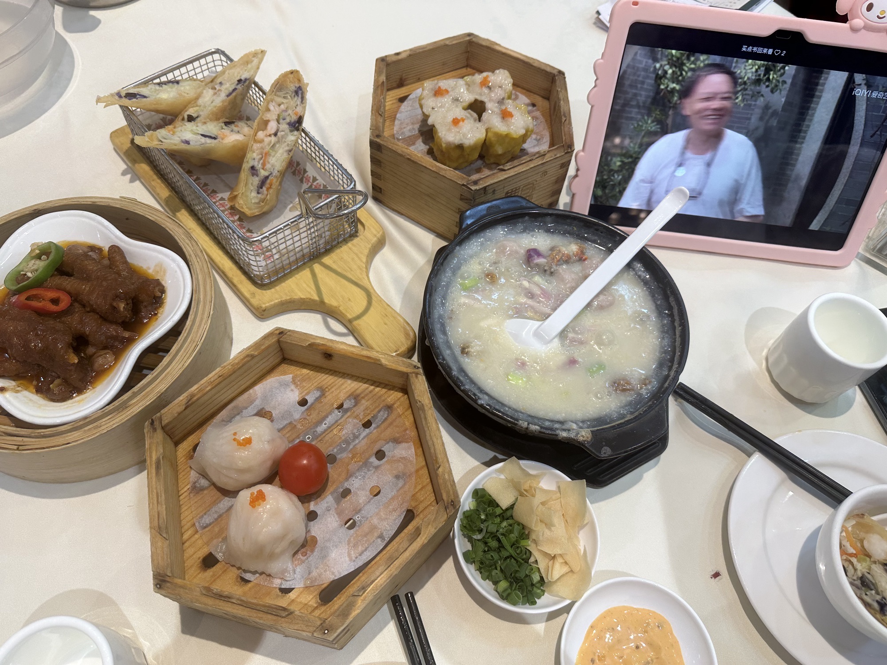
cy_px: 332
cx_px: 444
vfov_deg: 56.8
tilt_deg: -59.1
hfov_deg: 71.6
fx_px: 615
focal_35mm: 24
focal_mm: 6.86
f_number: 1.78
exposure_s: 1/100
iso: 64
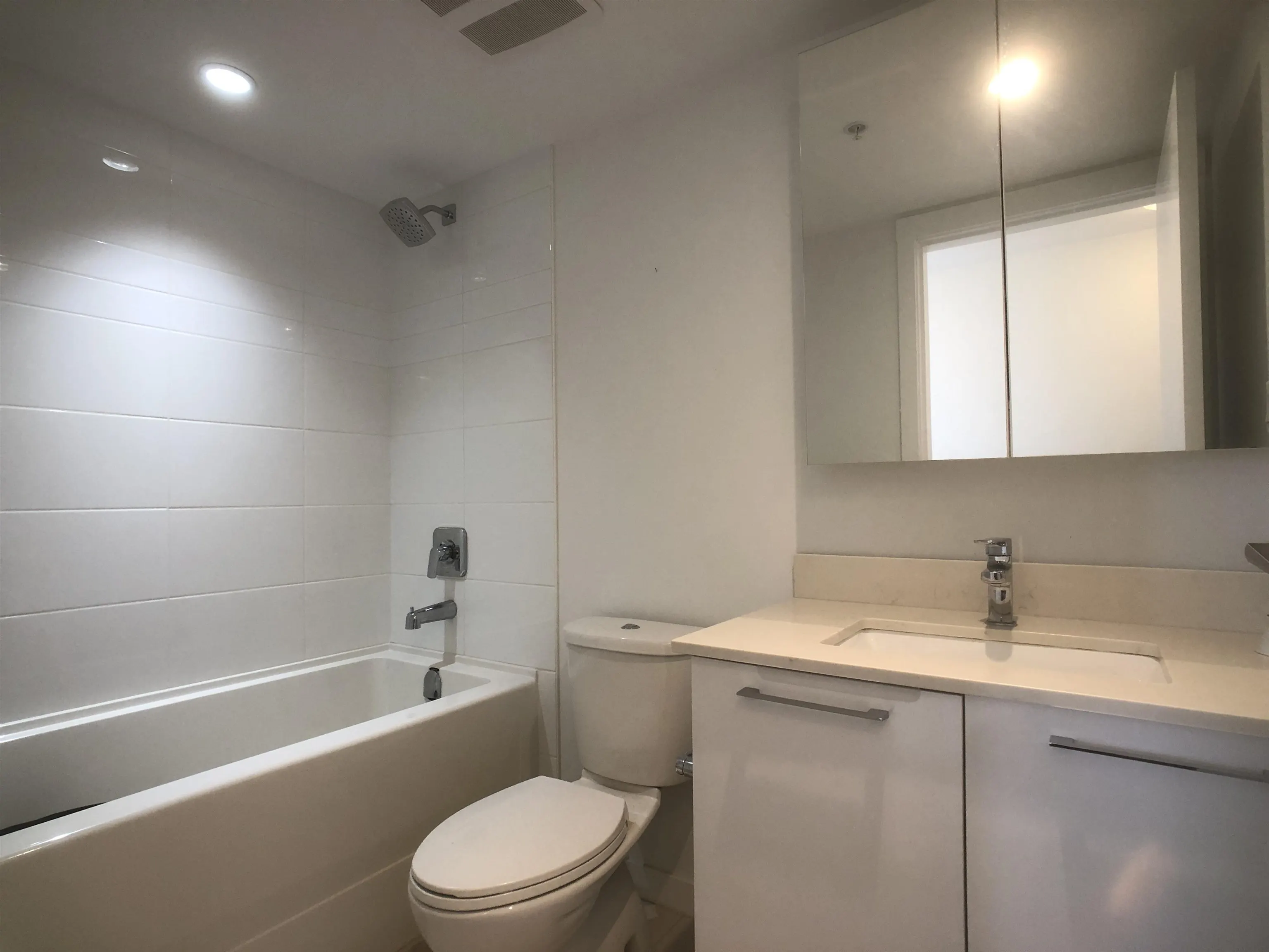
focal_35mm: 28
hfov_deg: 63.4
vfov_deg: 49.7
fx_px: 1026
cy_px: 476
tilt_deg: +1.2
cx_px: 634
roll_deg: +0.6
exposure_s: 1/30
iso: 32
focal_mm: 4
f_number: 1.8
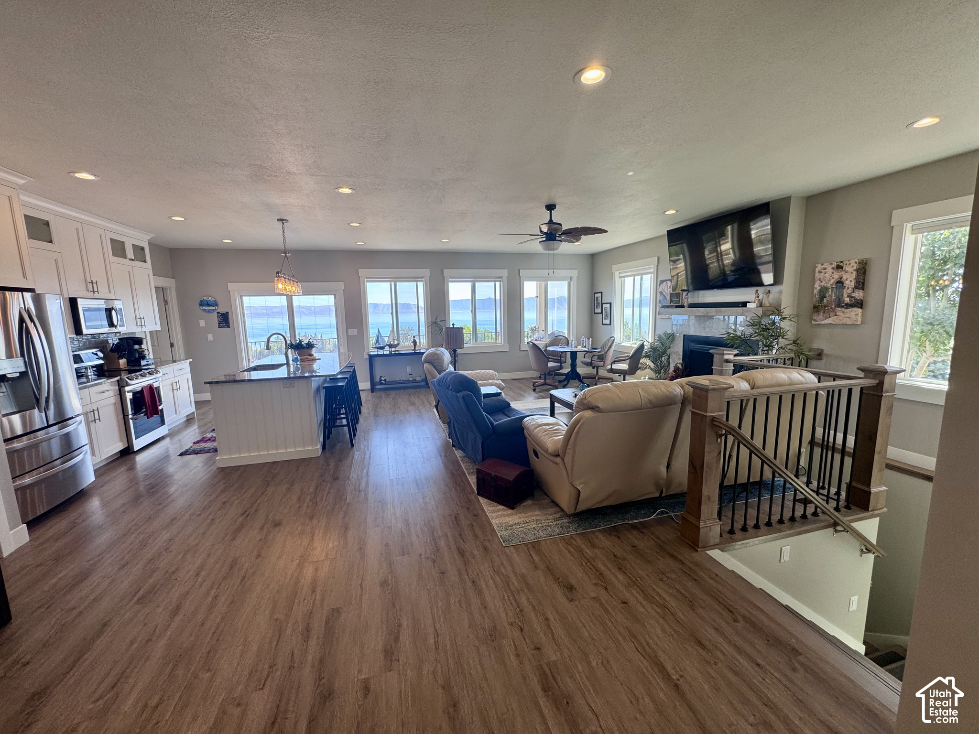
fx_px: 396
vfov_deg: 85.7
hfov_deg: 102.1
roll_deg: +1.3
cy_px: 367
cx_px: 490
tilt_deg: -8.0
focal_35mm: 14
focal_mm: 2.22
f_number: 2.2
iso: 50
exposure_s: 1/120
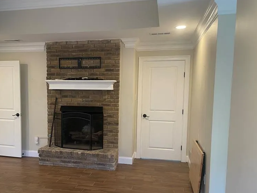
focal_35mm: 36
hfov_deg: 50.7
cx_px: 93
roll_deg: -0.4
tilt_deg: -5.3
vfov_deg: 39.5
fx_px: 267
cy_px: 116
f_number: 1.6
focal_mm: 4.2
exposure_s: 1/60
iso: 100
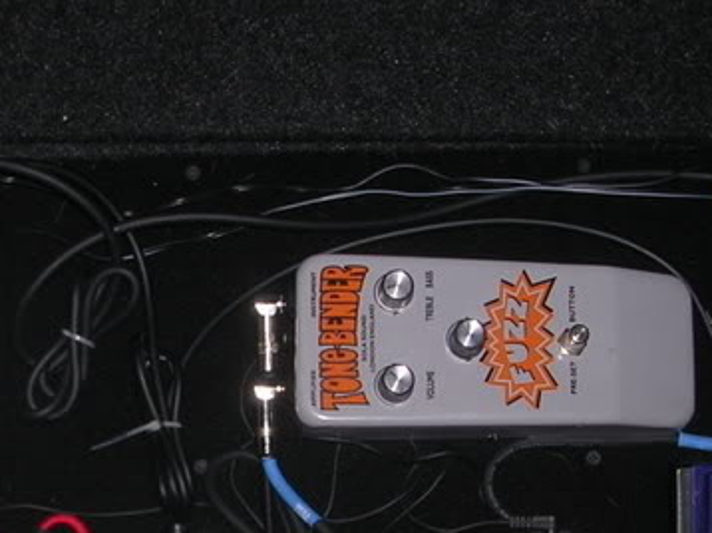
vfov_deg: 17.2
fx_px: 1747
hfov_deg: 22.9
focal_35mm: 85
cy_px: 420
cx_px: 223
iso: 50
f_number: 2.8
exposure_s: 1/60.1
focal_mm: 5.8
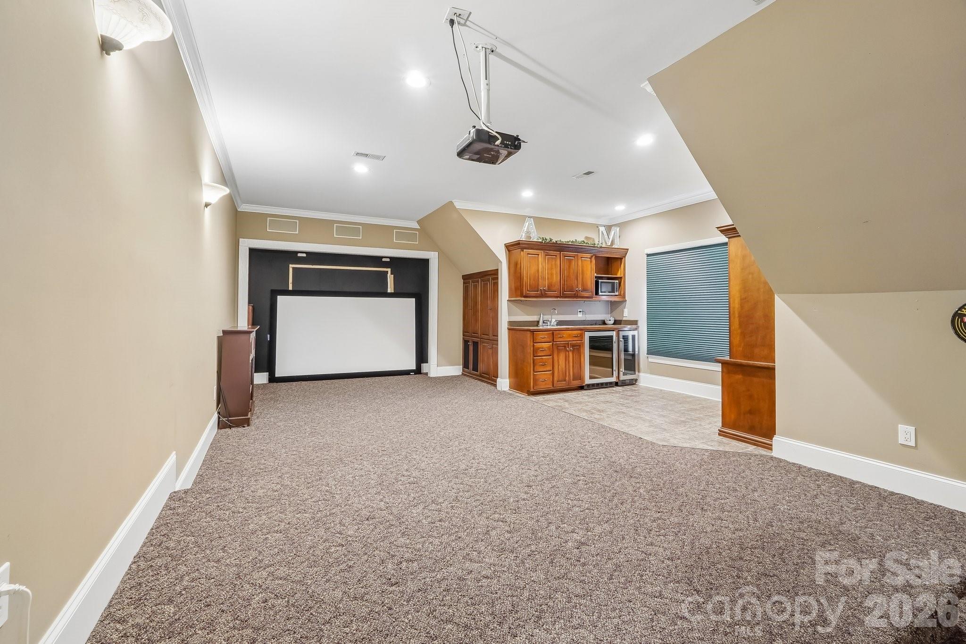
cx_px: 483
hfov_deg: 100.4
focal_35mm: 15
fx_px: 402
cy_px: 322
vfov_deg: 77.3
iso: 400
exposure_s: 1/2
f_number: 8
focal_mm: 10
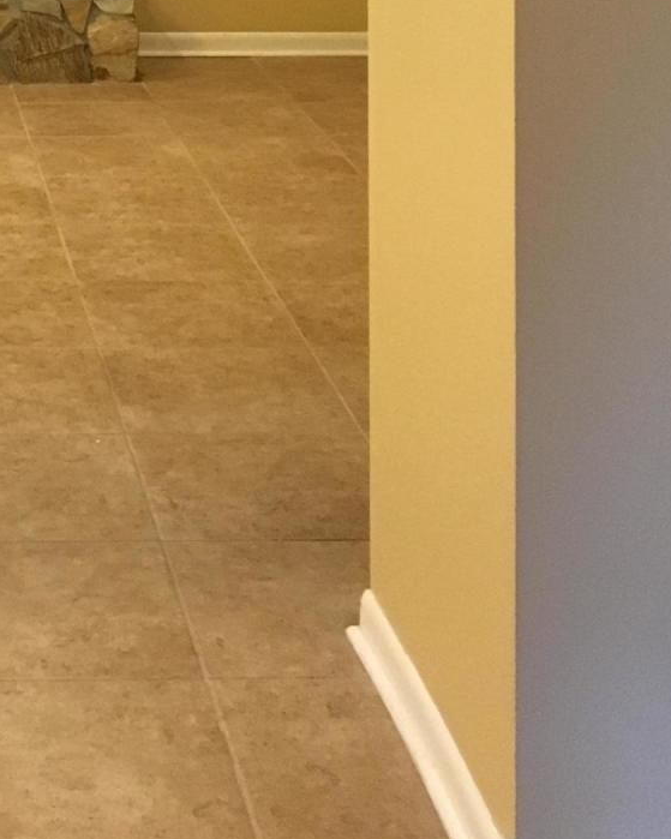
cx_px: -82
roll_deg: -0.5
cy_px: -344
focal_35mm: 81
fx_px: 2011
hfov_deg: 18.2
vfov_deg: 20.8
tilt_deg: -0.1
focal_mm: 4.15
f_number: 2.2
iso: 200
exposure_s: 1/30
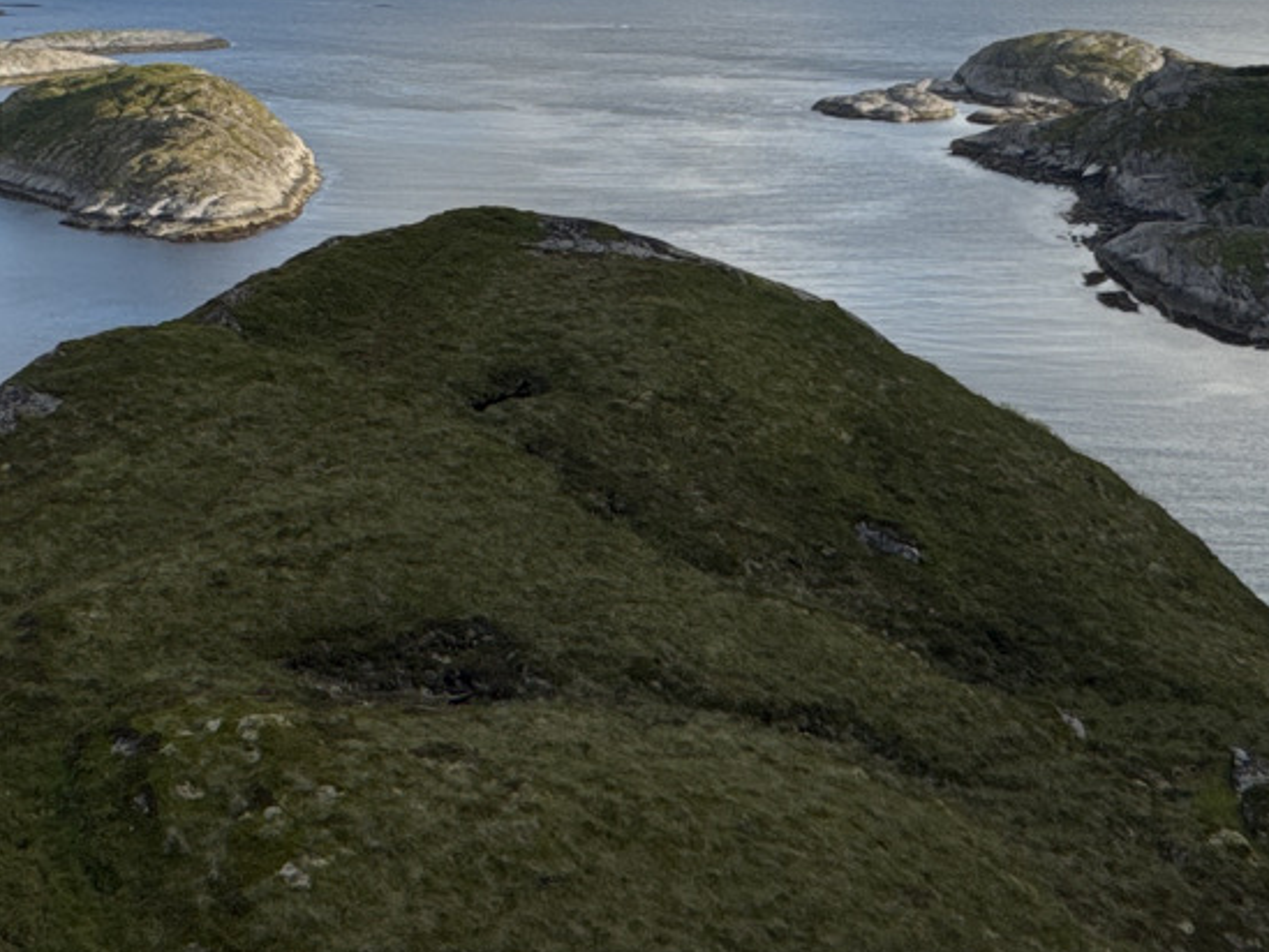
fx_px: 1870
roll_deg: -0.5
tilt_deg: -2.5
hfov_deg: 36.8
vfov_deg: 27.3
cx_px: 349
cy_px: 53
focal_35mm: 51
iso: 40
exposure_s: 1/1420
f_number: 2.2
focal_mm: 2.22
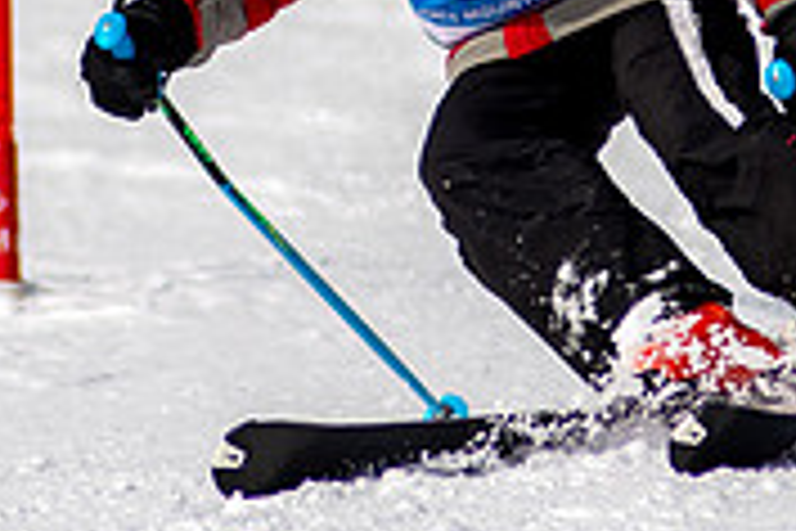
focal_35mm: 1918
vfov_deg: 0.7
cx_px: 556
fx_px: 42406
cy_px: -175
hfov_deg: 1.1
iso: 100
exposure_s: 1/6400
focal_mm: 300
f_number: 2.8
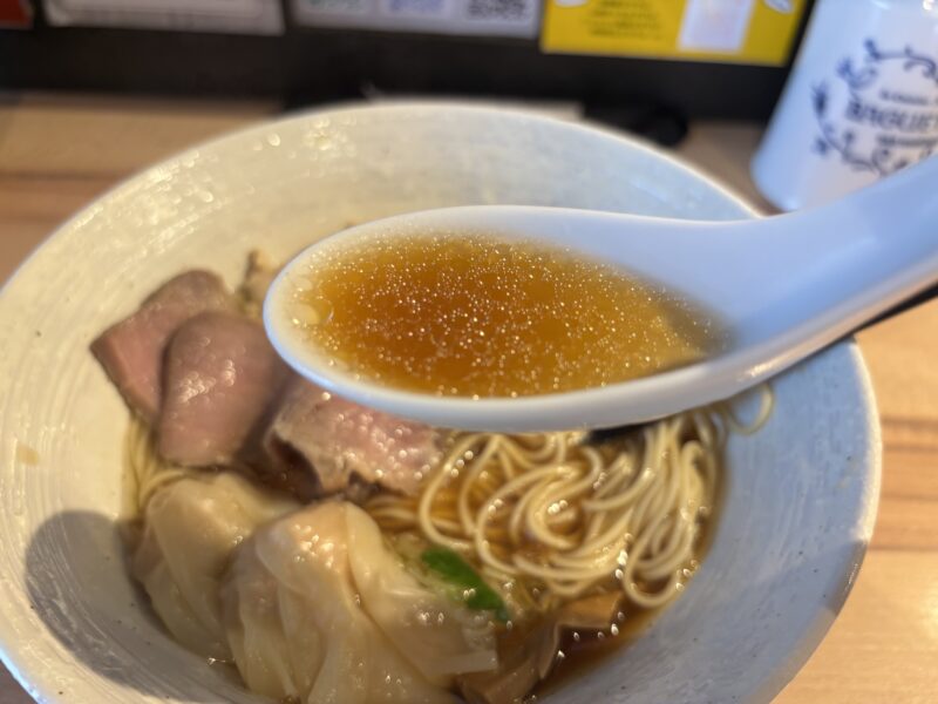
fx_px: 705
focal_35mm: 26
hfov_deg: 67.3
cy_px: 352
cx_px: 469
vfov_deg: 53.1
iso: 80
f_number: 1.6
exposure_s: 1/50
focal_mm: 5.96
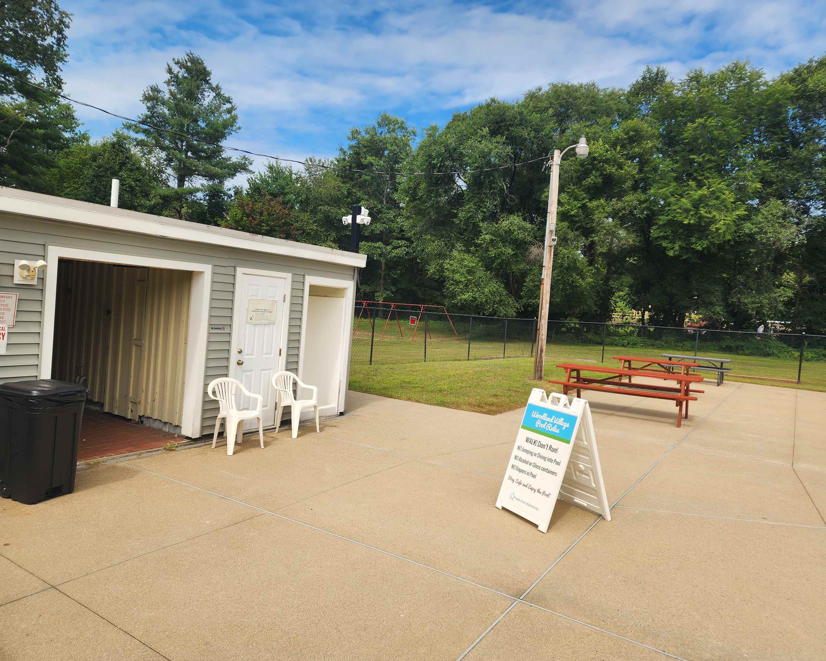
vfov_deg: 58.8
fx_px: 587
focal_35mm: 24
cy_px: 330
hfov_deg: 70.3
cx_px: 403
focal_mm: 6.4
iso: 12
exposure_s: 1/887
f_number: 1.8
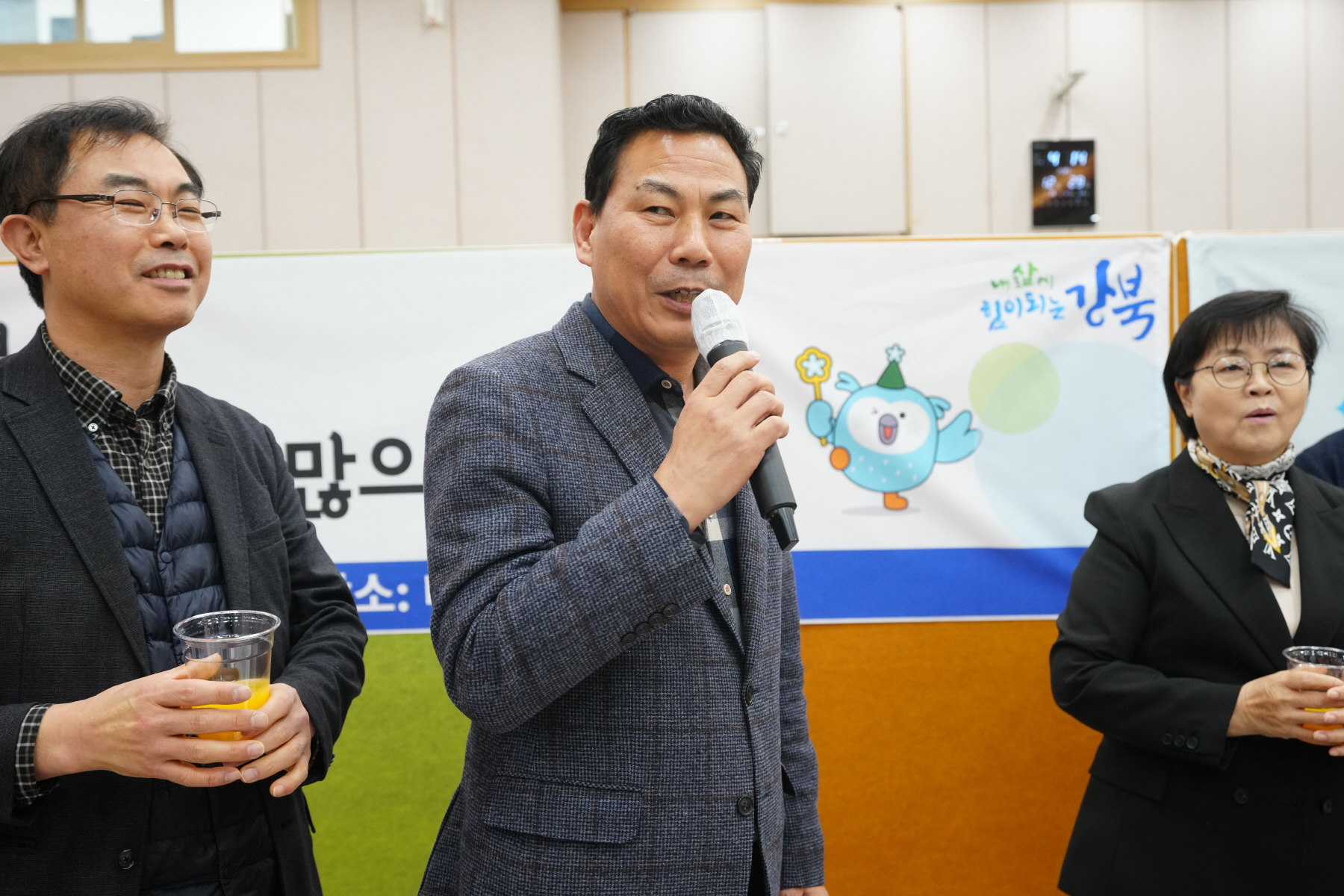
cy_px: 448
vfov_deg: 37.9
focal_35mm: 35
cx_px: 672
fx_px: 1307
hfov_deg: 54.4
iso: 2000
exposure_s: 1/160
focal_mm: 35
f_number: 4
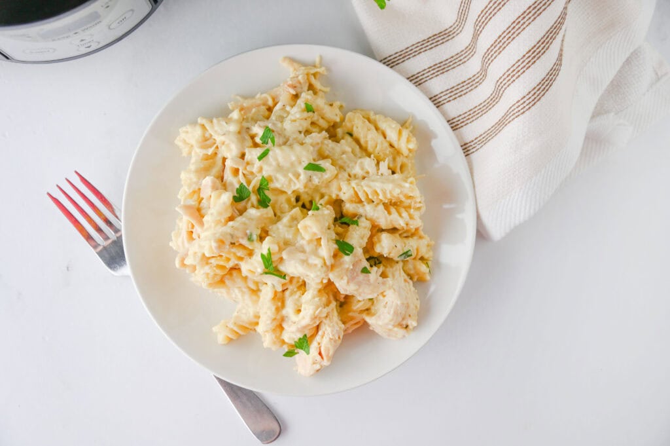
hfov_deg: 38.2
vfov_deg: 25.9
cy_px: 223
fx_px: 967
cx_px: 335
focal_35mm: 52
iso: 360
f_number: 5
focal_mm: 52
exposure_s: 1/125
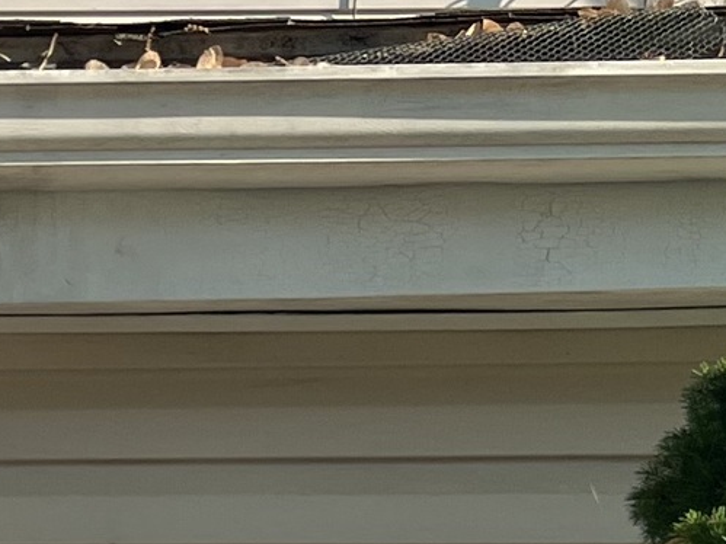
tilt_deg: -5.4
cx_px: -976
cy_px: 1158
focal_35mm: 160
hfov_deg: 10.7
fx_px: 3355
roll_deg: -2.6
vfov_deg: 8.7
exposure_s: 1/1698
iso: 50
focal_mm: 5.7
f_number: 1.5
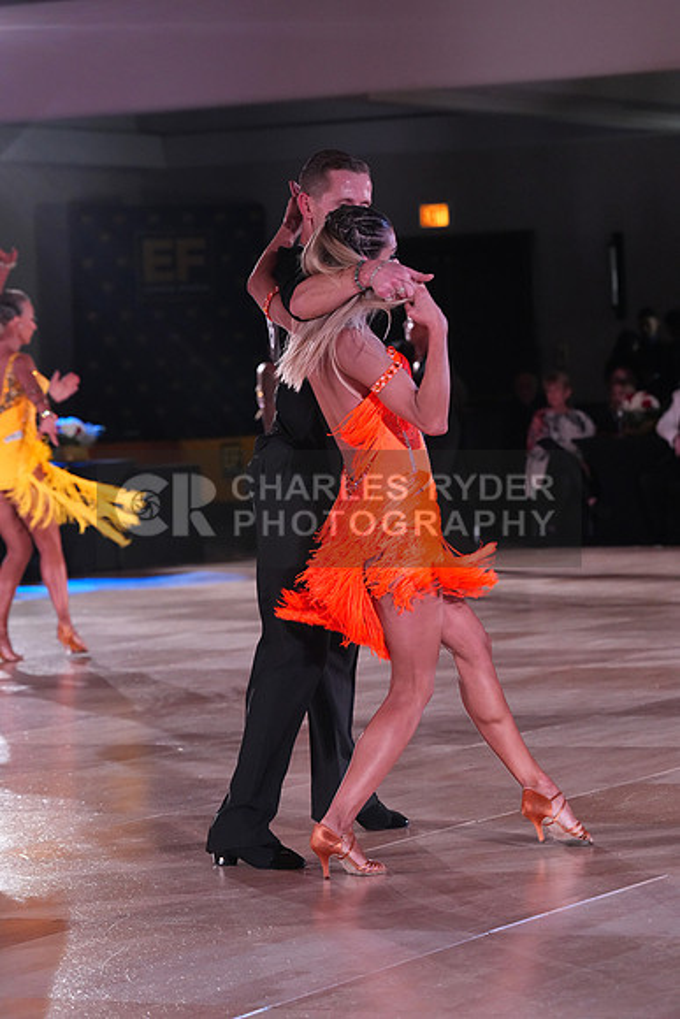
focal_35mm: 133
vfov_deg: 15.4
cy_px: 510
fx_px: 3766
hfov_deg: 10.3
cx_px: 340
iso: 5000
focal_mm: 133
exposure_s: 1/250
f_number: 5.6
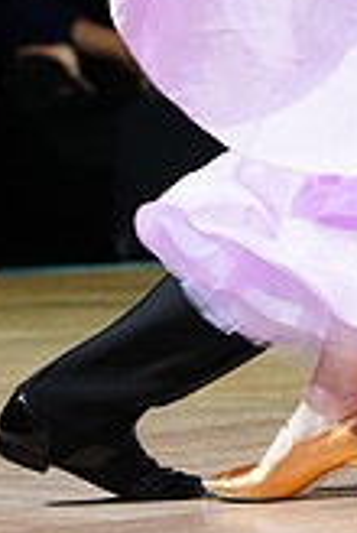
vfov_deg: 4.3
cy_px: -250
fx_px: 7050
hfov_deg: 2.9
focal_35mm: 476
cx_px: 401
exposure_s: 1/320
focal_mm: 135
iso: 2500
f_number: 4
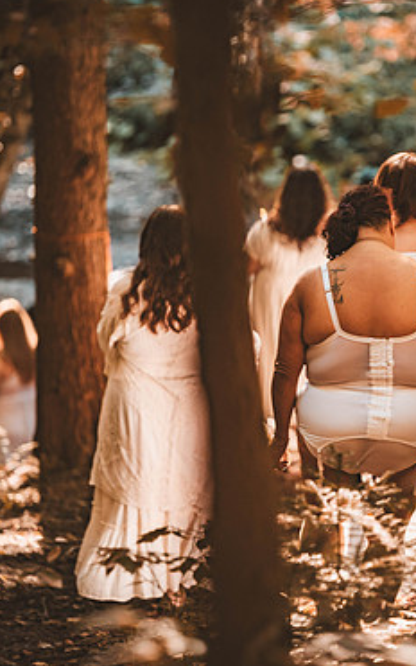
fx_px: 4914
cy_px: 337
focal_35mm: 271
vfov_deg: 7.7
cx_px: 342
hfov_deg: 4.8
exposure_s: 1/400
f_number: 2.8
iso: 1000
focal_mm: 170
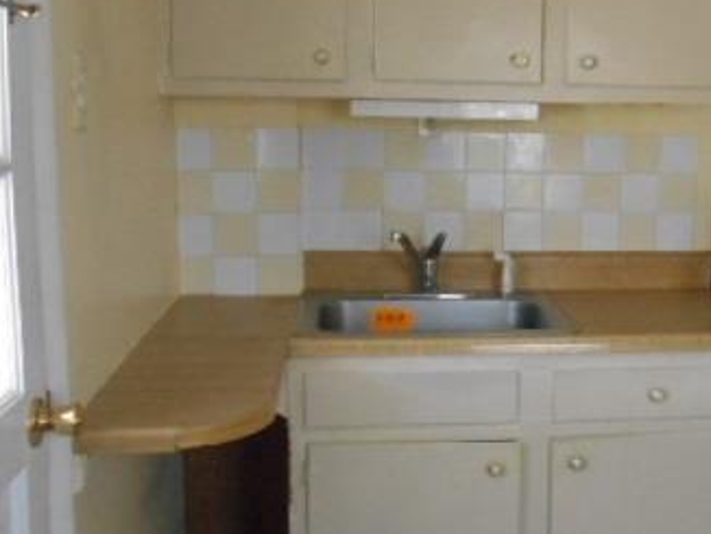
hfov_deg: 36.5
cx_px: 541
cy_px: 251
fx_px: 1048
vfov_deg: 28.6
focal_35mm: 51
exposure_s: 1/100
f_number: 3.2
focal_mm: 4.6
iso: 800
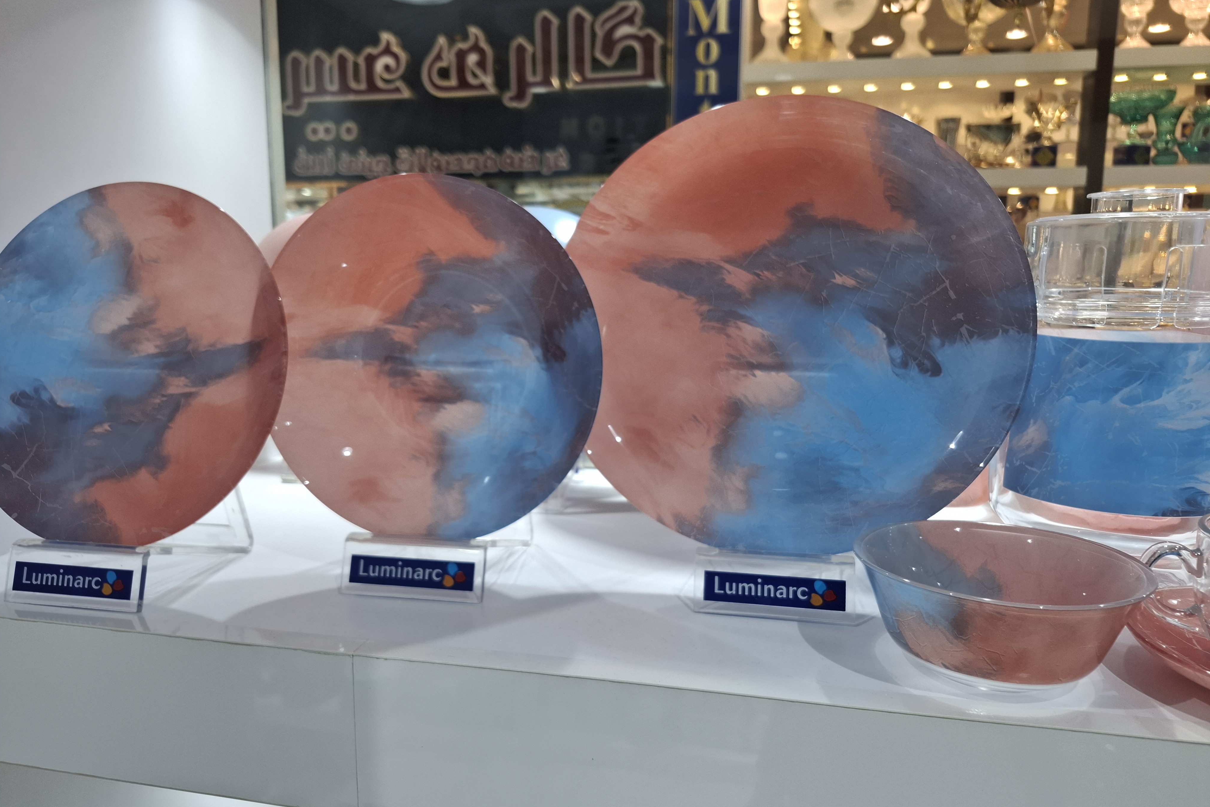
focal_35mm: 24
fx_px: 807
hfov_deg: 73.7
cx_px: 604
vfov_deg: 53.1
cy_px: 416
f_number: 1.8
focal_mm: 5.54
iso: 50
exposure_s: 1/110
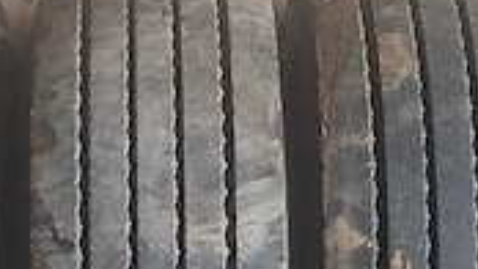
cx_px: 41
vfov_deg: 7.7
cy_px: 705
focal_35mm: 144
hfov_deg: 14.7
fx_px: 1826
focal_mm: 5.54
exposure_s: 1/50
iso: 320
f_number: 1.8
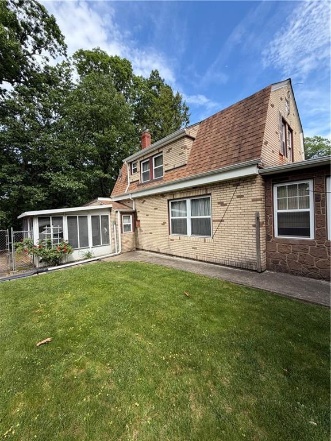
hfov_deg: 85.7
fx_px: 178
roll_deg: +1.8
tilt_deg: -1.4
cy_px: 220
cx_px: 166
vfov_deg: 102.1
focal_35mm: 14
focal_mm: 2.22
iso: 40
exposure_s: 1/638
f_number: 2.2
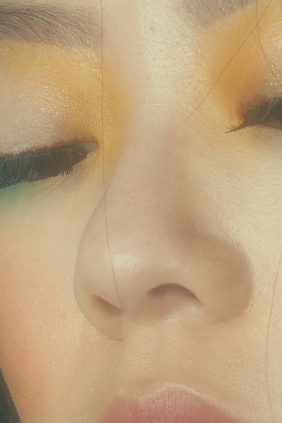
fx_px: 4709
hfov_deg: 3.4
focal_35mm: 401
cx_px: 381
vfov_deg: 5.1
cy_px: 400
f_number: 6.3
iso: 320
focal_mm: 55
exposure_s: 1/125
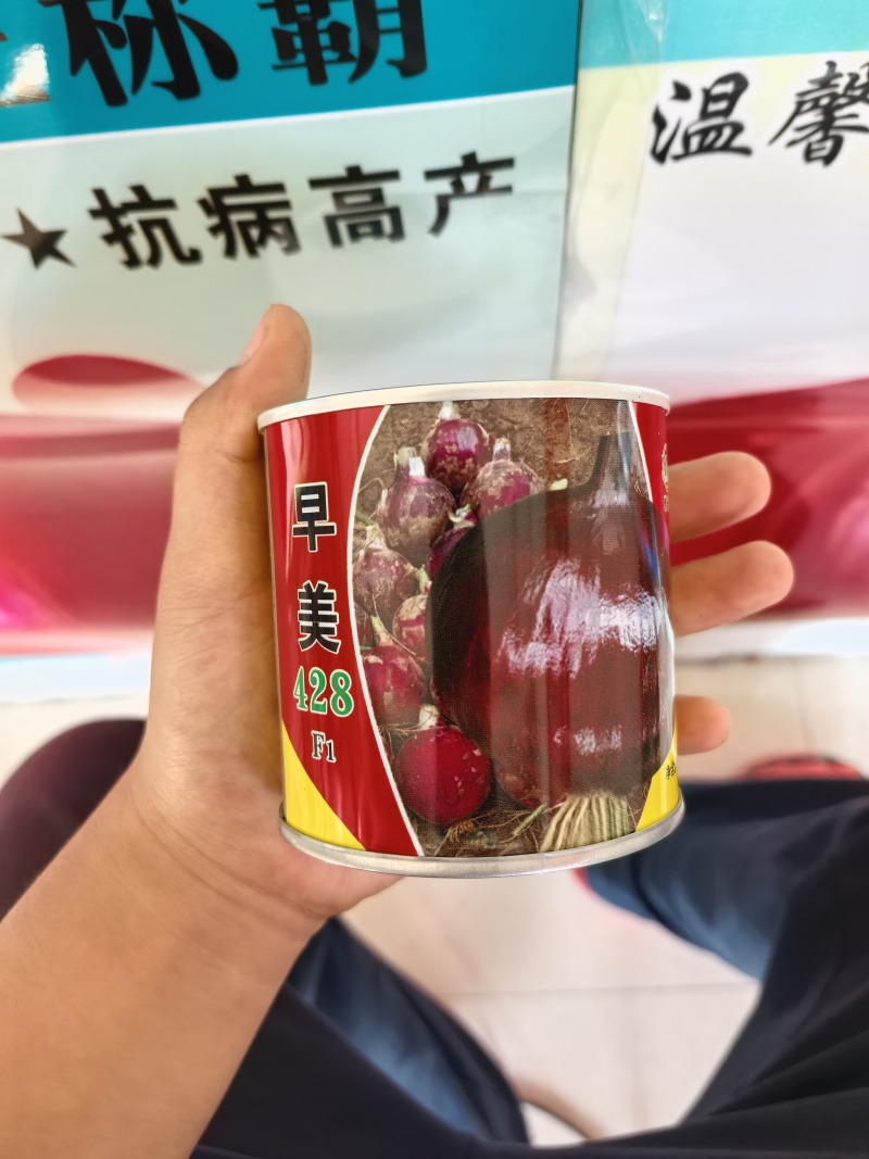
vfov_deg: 65.3
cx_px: 434
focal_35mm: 27
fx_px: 904
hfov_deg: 51.3
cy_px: 580
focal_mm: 5.75
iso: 250
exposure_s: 1/167
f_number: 2
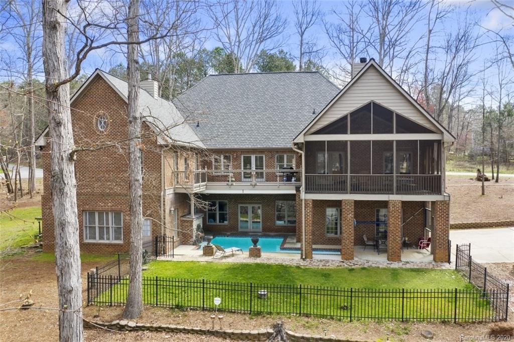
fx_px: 399
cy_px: 171
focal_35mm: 28
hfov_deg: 65.5
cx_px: 257
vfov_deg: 46.3
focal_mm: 10.26
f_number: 5
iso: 100
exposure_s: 1/200
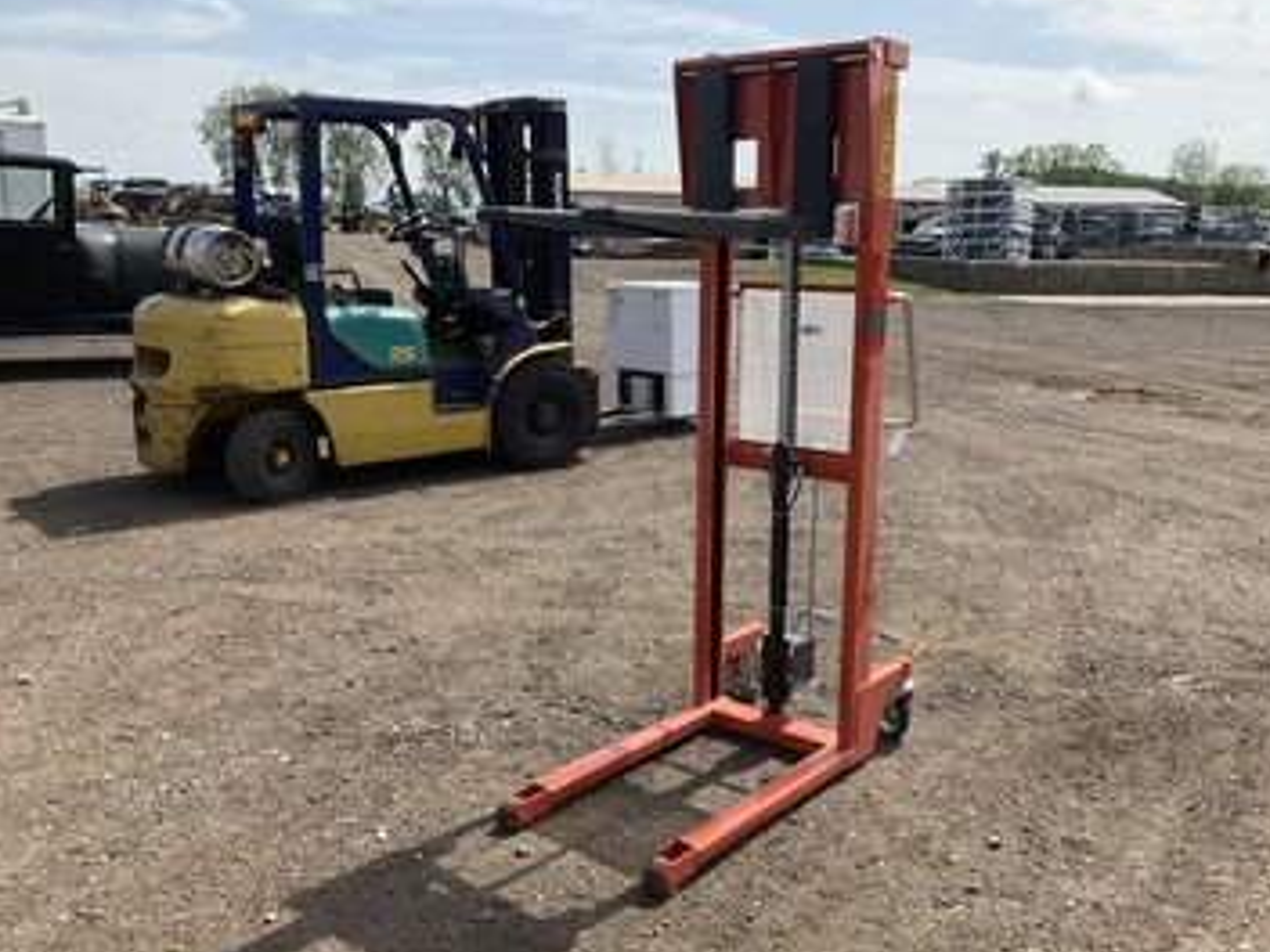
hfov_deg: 55.2
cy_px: 483
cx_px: 711
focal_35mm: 33
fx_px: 1211
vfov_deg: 42.9
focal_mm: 3
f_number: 1.8
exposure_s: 1/2141
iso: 25
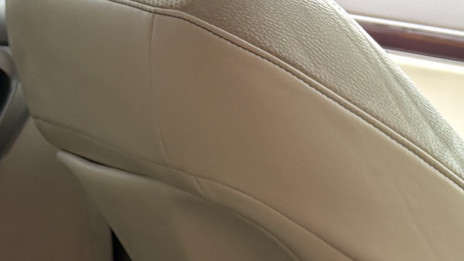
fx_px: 2018
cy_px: 979
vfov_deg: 6.3
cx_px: 213
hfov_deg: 13.1
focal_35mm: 164
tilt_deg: -31.1
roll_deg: -1.4
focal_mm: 5.96
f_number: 1.6
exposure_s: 1/190
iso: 40
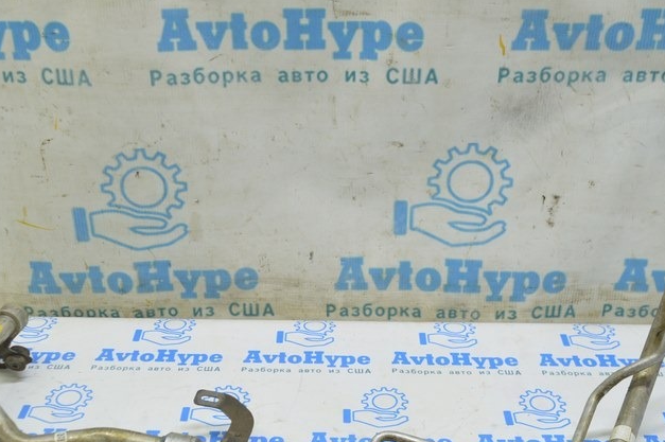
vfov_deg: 27.5
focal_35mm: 49
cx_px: 316
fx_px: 904
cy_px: 219
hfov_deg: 40.4
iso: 400
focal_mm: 20
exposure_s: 1/20
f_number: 5.6
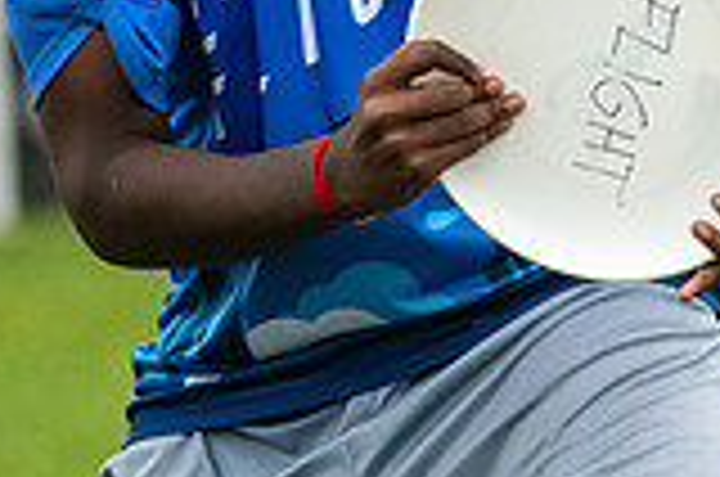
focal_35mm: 2064
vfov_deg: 0.7
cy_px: -130
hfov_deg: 1.0
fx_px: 41198
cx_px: 352
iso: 1600
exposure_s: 1/2000
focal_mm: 300
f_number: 4.5
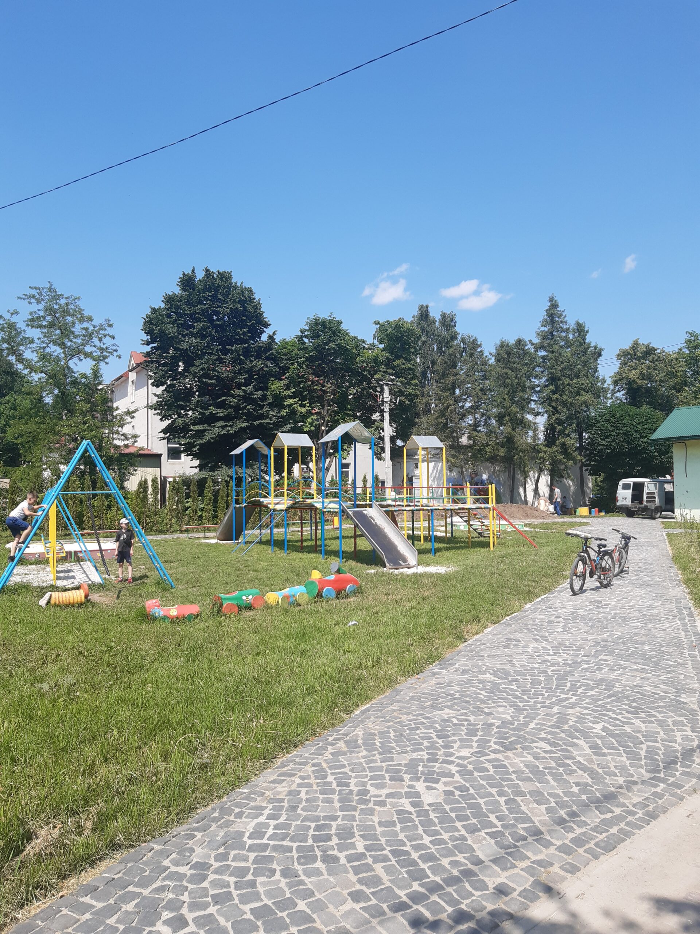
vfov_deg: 67.3
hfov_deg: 53.1
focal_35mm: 26
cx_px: 350
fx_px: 701
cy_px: 467
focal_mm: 3.92
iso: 40
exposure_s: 1/1460
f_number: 1.7
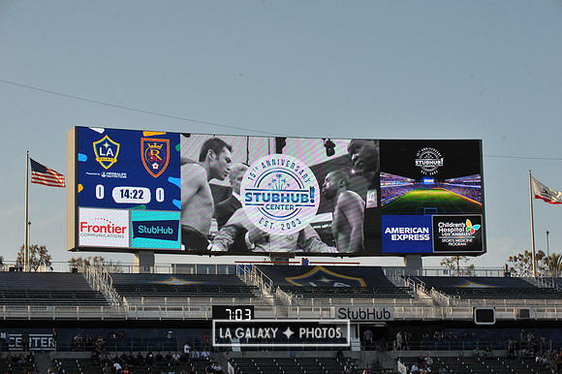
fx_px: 1591
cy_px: 187
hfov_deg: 20.0
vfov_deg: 13.4
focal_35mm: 102
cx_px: 281
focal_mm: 102
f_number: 11
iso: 400
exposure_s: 1/500
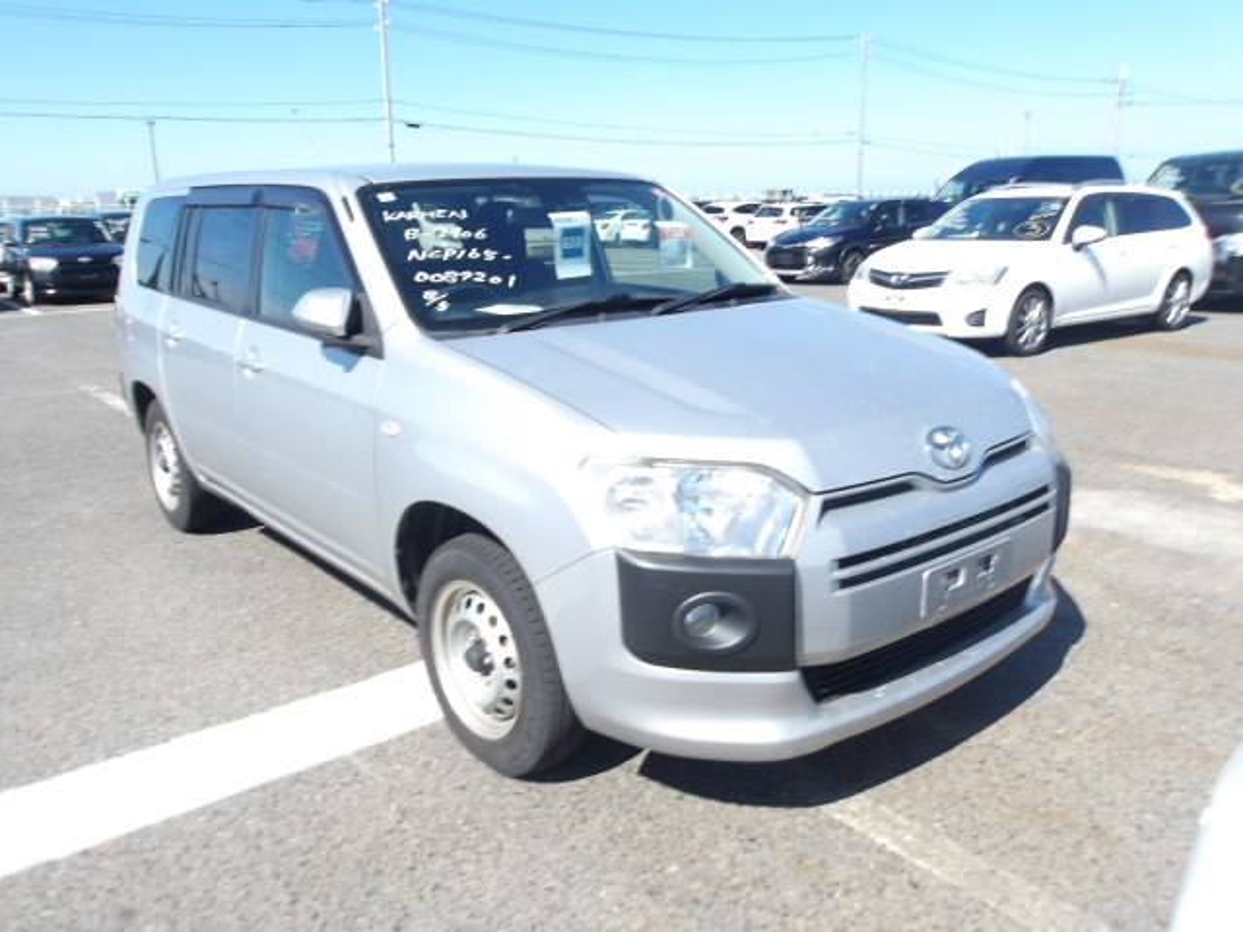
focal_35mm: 27
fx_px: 970
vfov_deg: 51.4
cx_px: 622
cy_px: 466
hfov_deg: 65.3
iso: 100
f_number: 10.4
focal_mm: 4.9
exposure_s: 1/60
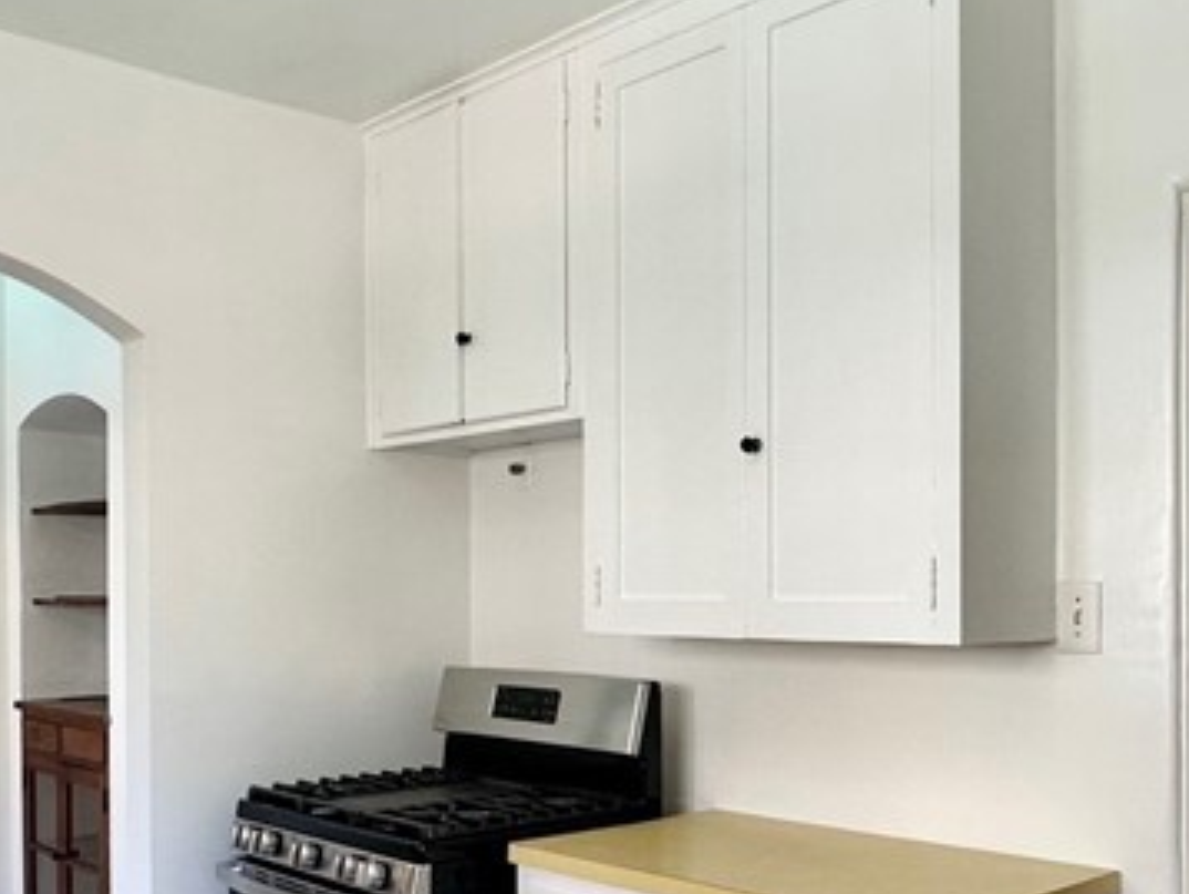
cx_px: 624
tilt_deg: -1.0
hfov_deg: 46.8
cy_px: 598
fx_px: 1375
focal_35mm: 40
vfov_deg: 35.6
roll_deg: +0.4
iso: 160
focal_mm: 2.22
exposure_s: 1/120
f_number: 2.2
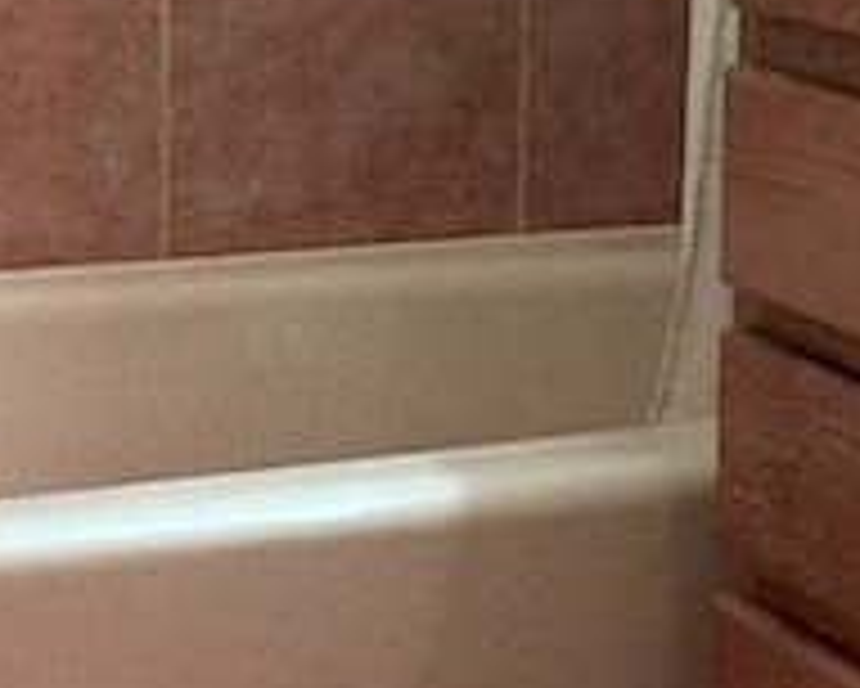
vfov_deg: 10.7
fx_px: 3642
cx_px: 914
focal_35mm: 143
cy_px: -94
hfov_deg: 13.2
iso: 160
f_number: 2.8
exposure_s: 1/17
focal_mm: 3.85
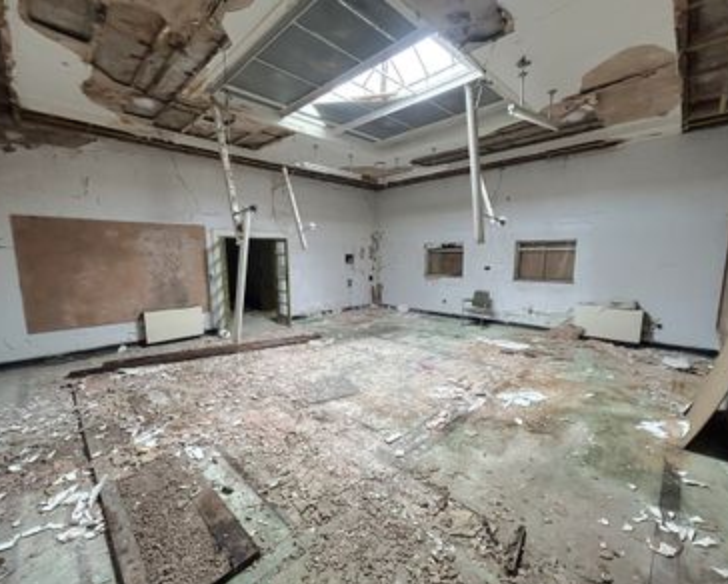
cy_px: 298
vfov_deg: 84.1
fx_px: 324
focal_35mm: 15
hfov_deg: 96.7
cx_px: 358
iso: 400
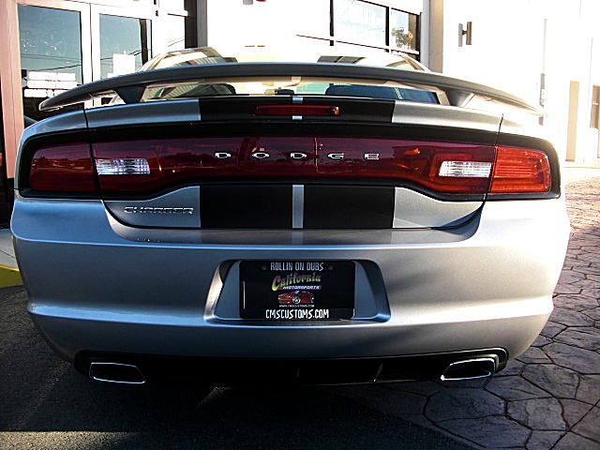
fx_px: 624
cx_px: 300
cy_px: 225
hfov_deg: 51.4
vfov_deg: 39.7
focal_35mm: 36
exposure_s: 1/160
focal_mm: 6.3
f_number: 2.8
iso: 50
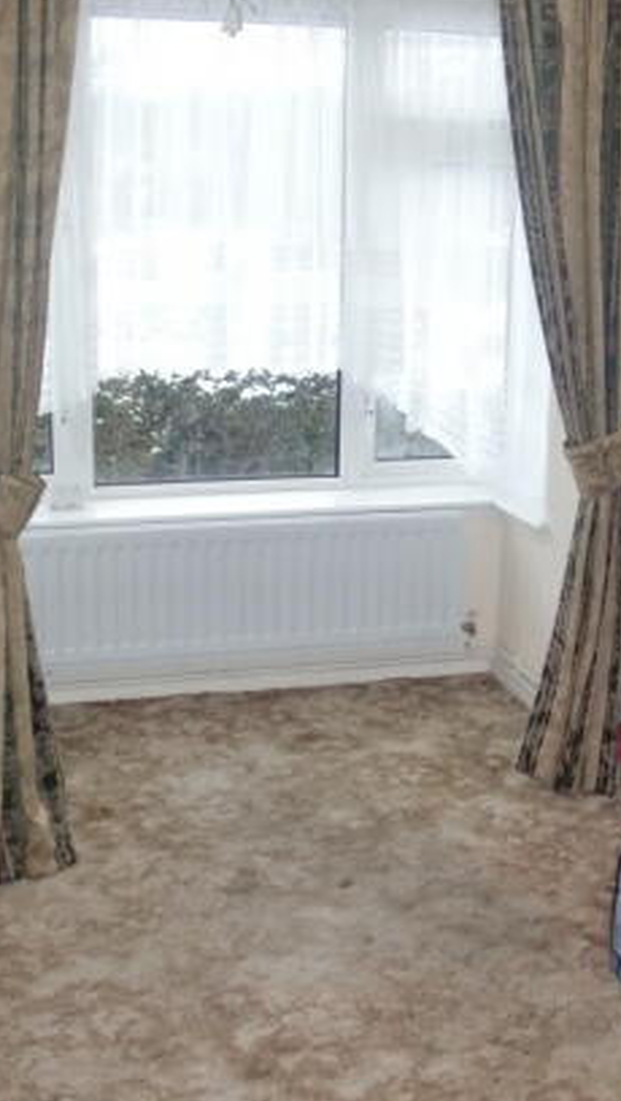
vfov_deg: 37.2
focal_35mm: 56
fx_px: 1637
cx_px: 409
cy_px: 568
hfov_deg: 21.4
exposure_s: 1/60
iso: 400
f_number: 2.8
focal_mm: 6.3
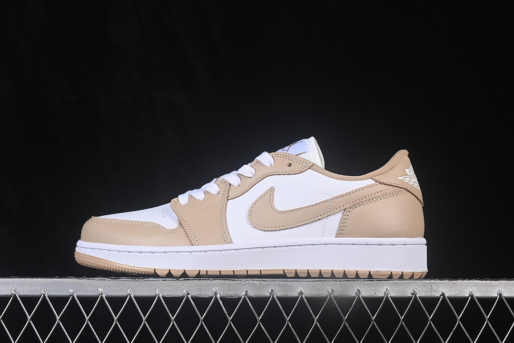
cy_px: 172
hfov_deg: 27.0
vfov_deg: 18.2
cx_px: 257
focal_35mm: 75
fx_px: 1071
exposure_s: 1/80
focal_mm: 50
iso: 160
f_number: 8
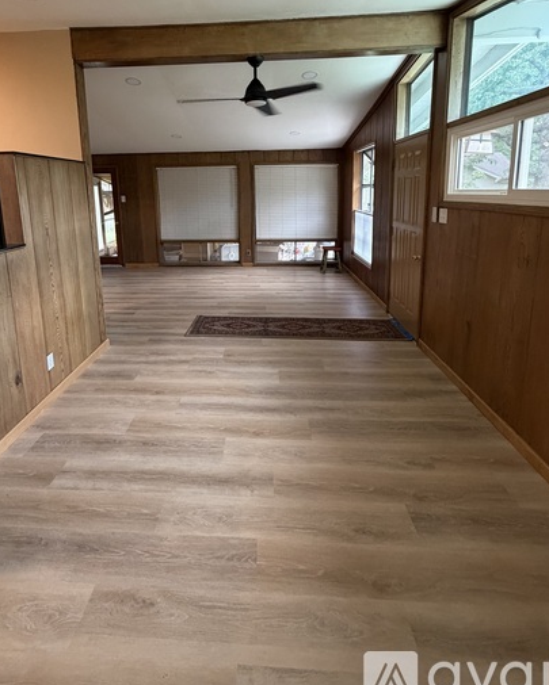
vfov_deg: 84.6
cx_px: 244
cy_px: 254
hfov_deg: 73.6
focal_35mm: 18
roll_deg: +0.8
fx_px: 365
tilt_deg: -9.8
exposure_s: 1/60
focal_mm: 2.22
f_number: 2.2
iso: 400
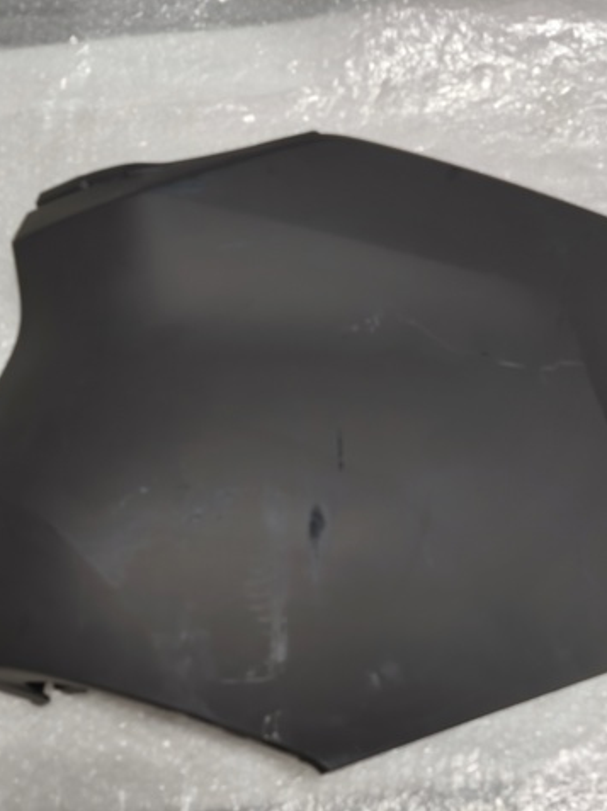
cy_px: 405
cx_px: 396
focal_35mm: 47
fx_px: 1100
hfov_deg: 30.6
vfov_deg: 40.5
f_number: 1.7
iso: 640
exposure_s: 1/33.3
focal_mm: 5.35
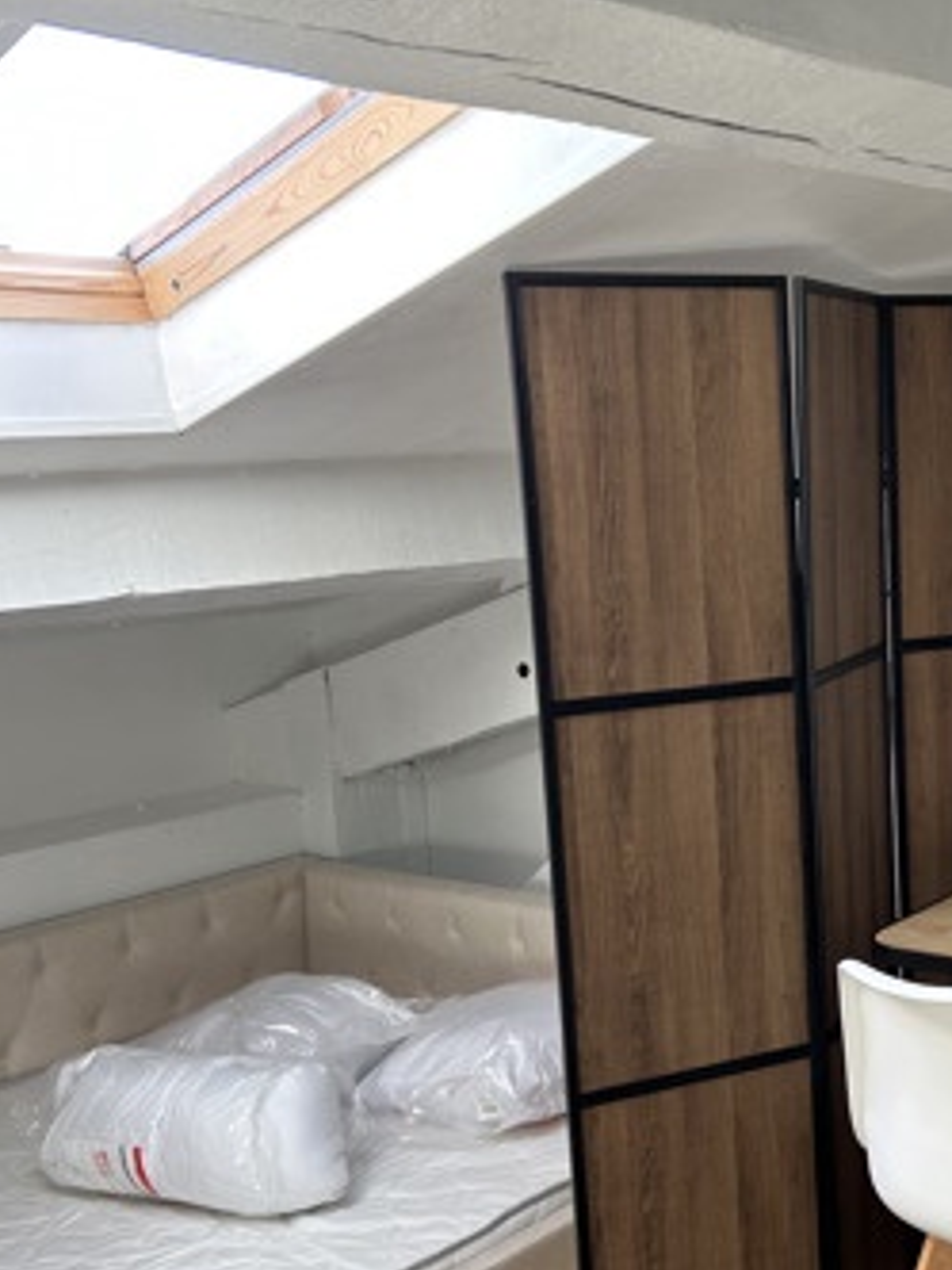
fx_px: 1723
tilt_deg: -11.0
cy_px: 769
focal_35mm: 47
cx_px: 845
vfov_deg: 40.2
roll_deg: +1.9
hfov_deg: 29.7
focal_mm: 5.7
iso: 40
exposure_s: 1/121
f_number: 1.5
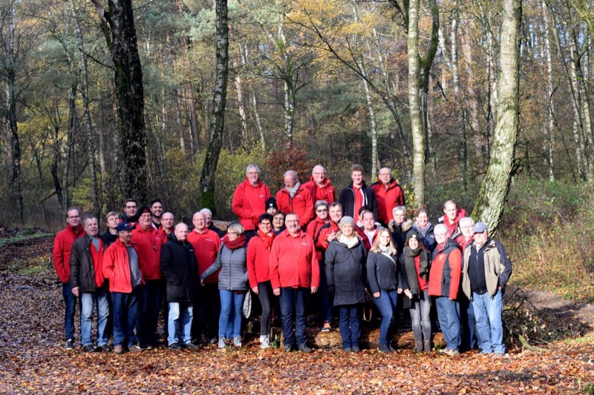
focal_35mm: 75
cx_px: 297
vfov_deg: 18.2
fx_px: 1237
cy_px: 198
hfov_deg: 27.0
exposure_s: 1/125
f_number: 6.3
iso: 400
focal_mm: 50
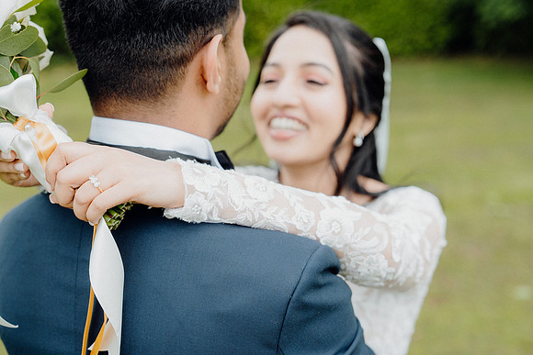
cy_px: 178
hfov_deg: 36.2
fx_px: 814
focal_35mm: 55
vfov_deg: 24.6
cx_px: 266
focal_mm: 55
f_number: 3.5
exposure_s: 1/250
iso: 125
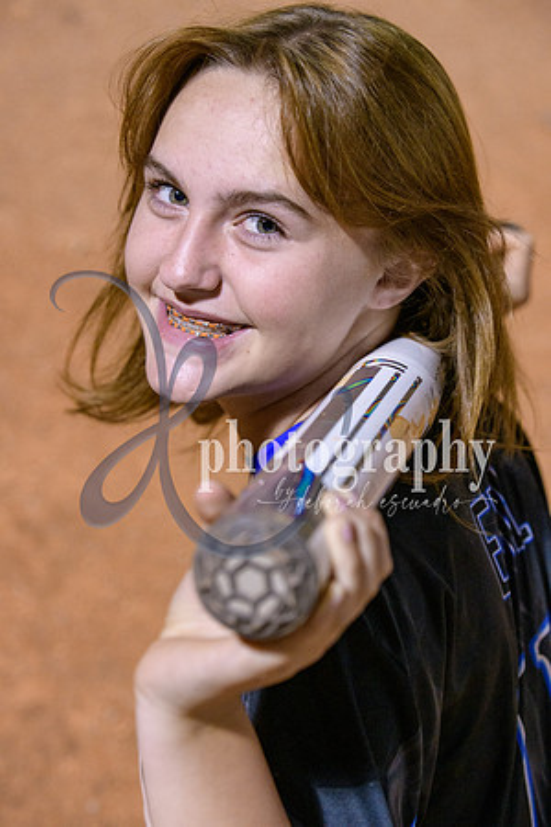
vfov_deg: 28.8
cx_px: 276
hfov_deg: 19.5
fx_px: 1607
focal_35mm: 70
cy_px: 414
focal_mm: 70
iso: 4000
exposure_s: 1/250
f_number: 5
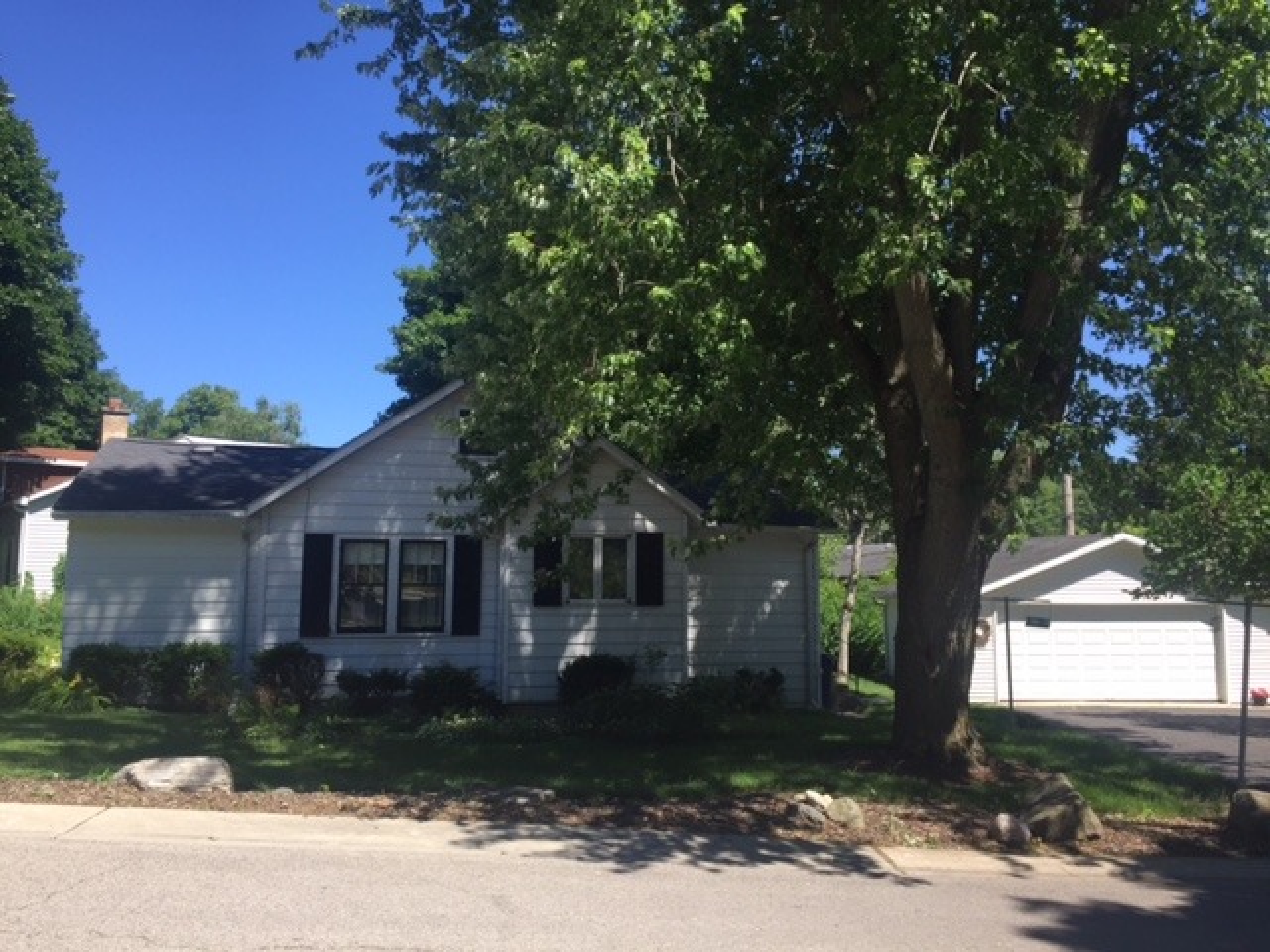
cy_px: 476
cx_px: 635
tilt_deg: +5.0
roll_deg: -0.2
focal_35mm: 29
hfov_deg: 61.7
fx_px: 1064
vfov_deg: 48.2
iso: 32
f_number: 2.2
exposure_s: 1/989
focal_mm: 4.15
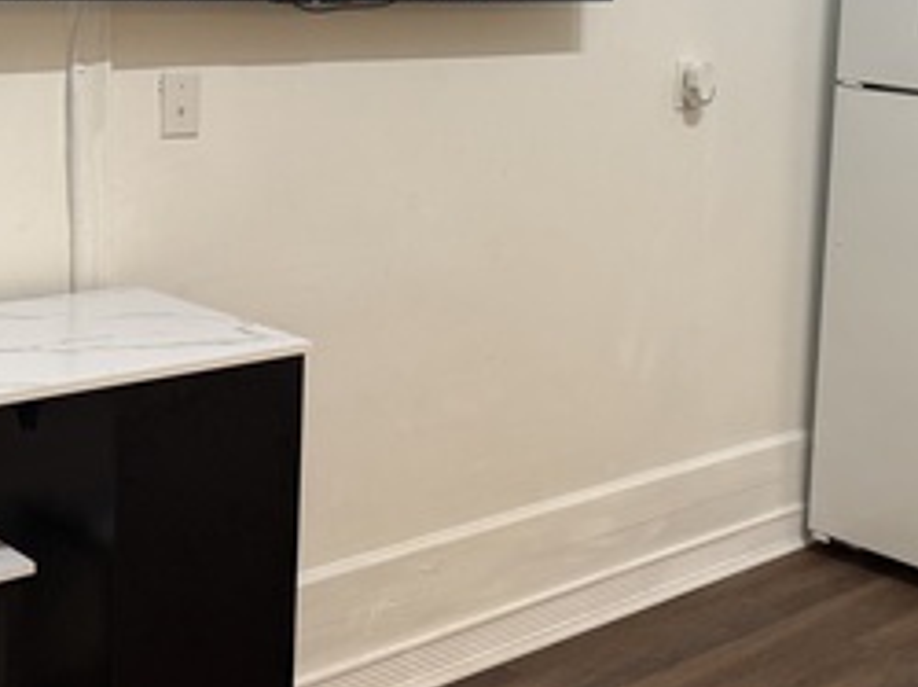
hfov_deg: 29.6
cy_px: 132
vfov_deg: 22.6
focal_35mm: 64
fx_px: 1696
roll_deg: -2.8
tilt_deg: -4.4
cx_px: 733
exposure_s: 1/60
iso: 100
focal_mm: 6.76
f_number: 1.78
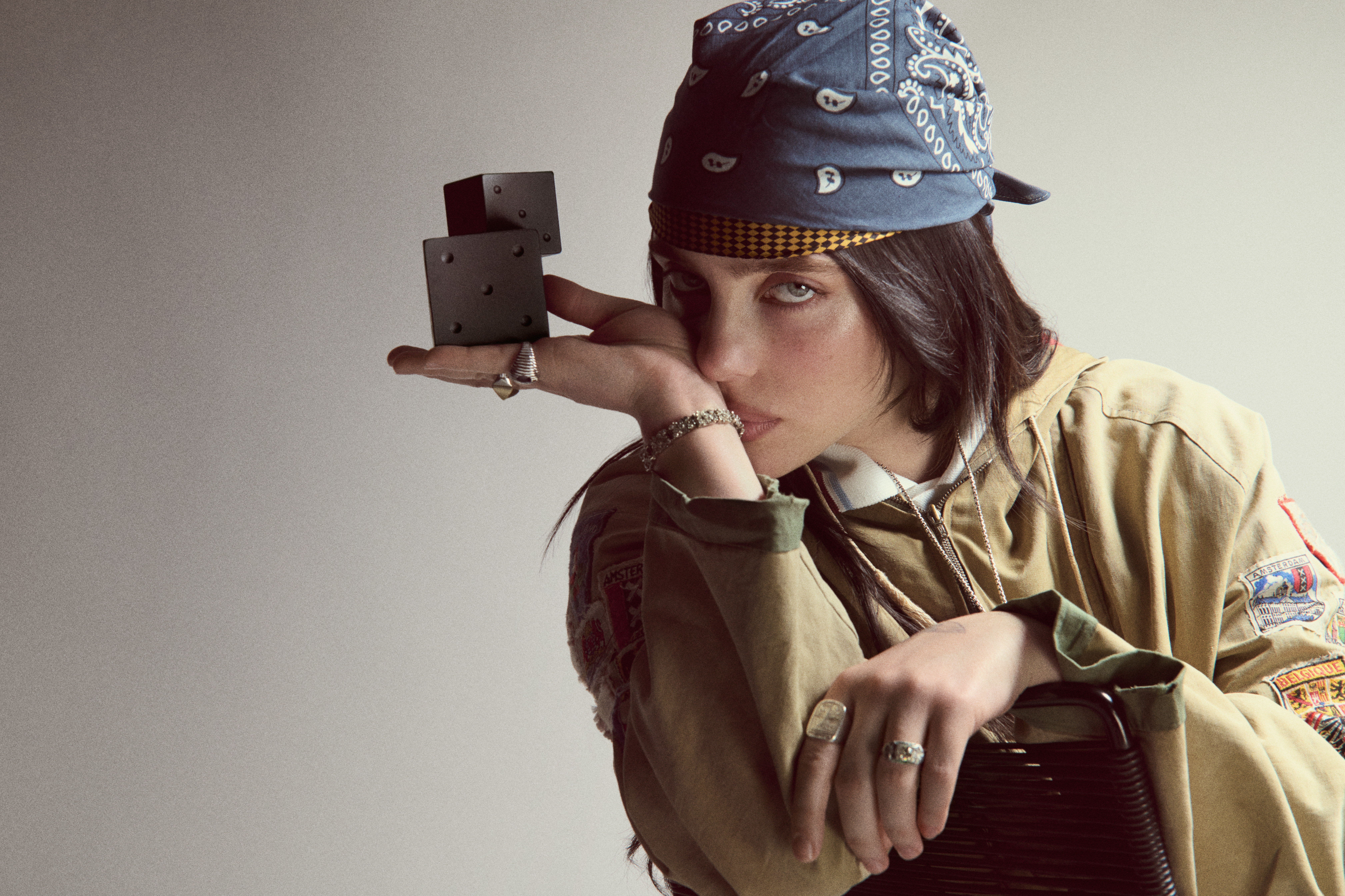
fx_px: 2167
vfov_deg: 23.4
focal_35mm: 58
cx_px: 672
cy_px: 448
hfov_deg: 34.5
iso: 800
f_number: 8
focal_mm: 58
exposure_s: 1/200
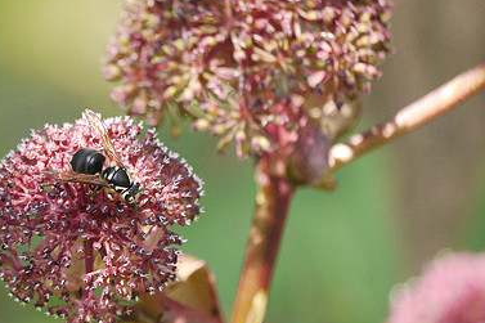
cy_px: 128
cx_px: 118
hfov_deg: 4.0
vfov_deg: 2.6
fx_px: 6989
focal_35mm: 519
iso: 800
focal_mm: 162
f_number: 4.6
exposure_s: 1/250
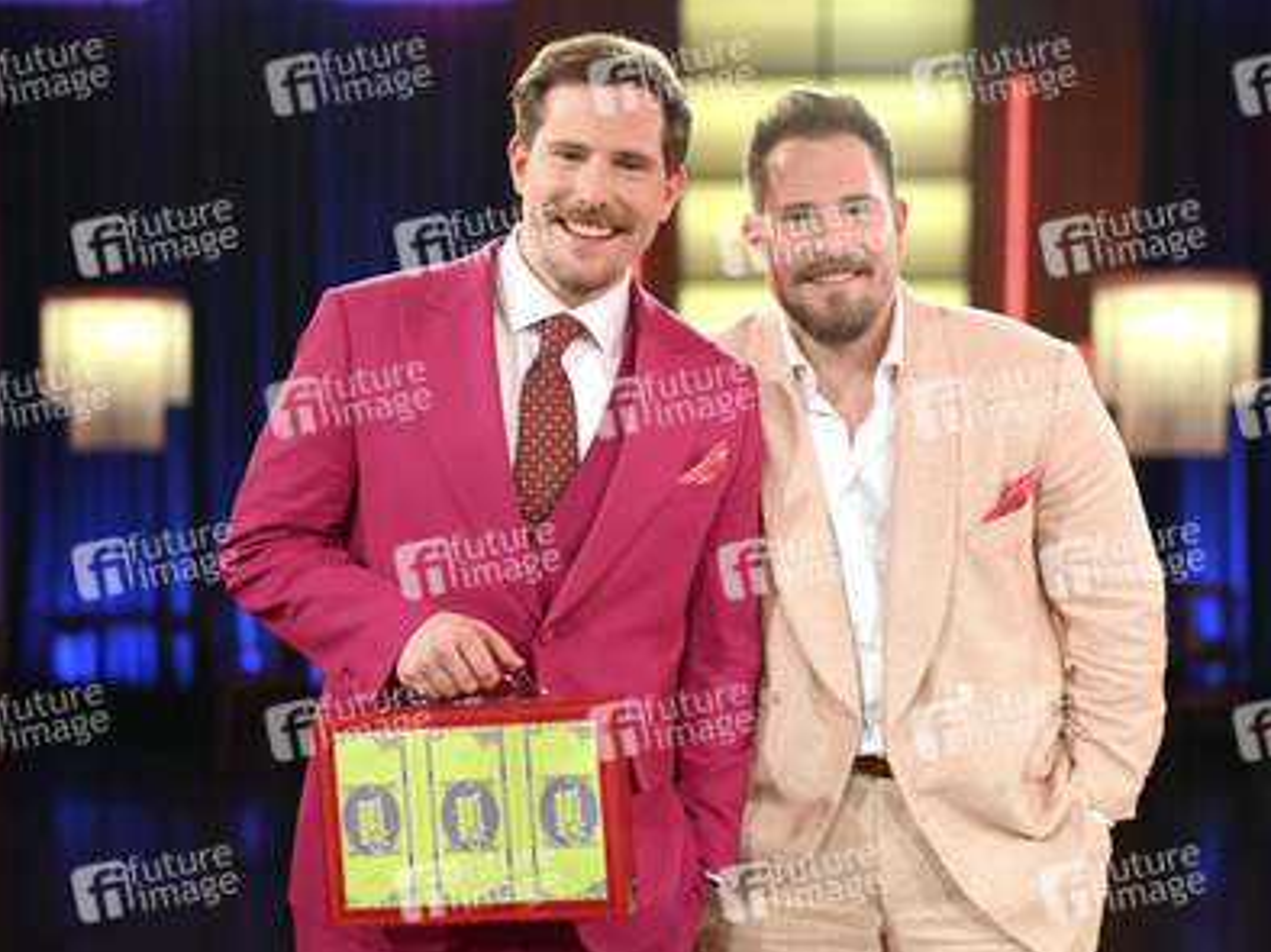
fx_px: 2018
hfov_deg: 34.9
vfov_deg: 26.5
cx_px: 715
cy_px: 481
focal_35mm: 55
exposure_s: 1/250
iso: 1250
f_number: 2
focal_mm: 50
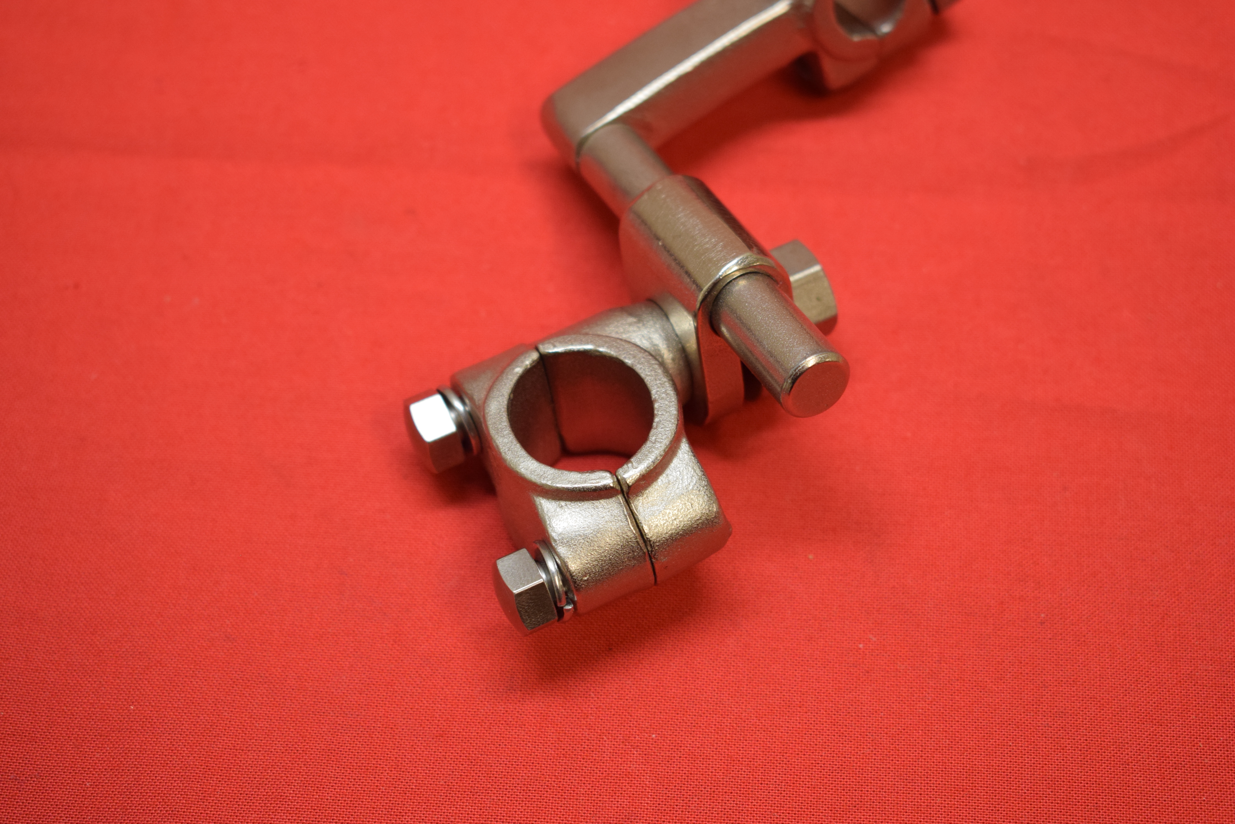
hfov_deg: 29.9
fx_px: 2316
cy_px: 412
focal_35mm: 68
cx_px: 618
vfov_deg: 20.2
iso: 800
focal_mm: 45
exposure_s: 1/60
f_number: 5
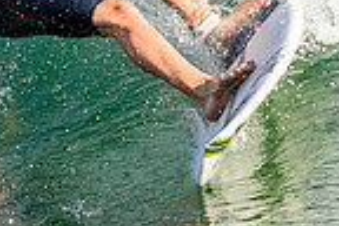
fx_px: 30385
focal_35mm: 3227
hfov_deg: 0.6
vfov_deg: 0.4
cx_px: 99
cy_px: -69
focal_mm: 800
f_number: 11
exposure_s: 1/2000
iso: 2500
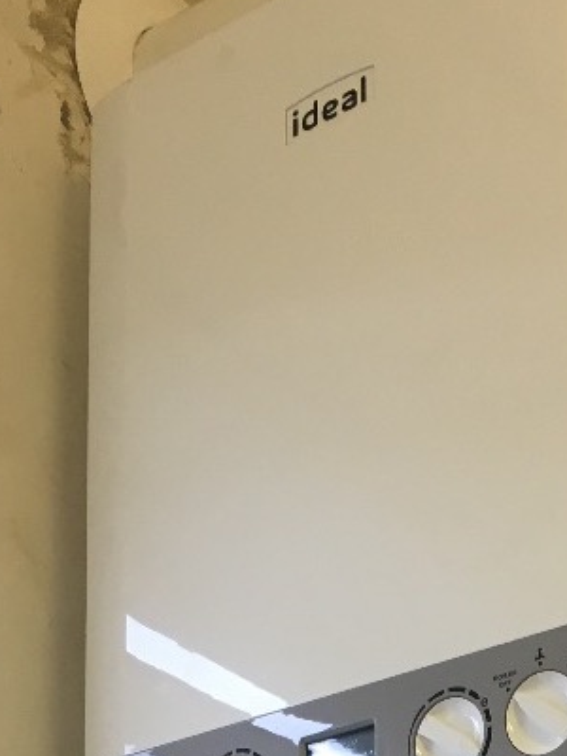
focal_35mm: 87
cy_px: 1083
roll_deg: +0.8
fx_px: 1900
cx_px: 522
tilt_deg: +10.4
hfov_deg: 16.7
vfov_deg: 19.9
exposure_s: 1/33
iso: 64
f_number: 2.2
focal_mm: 4.15
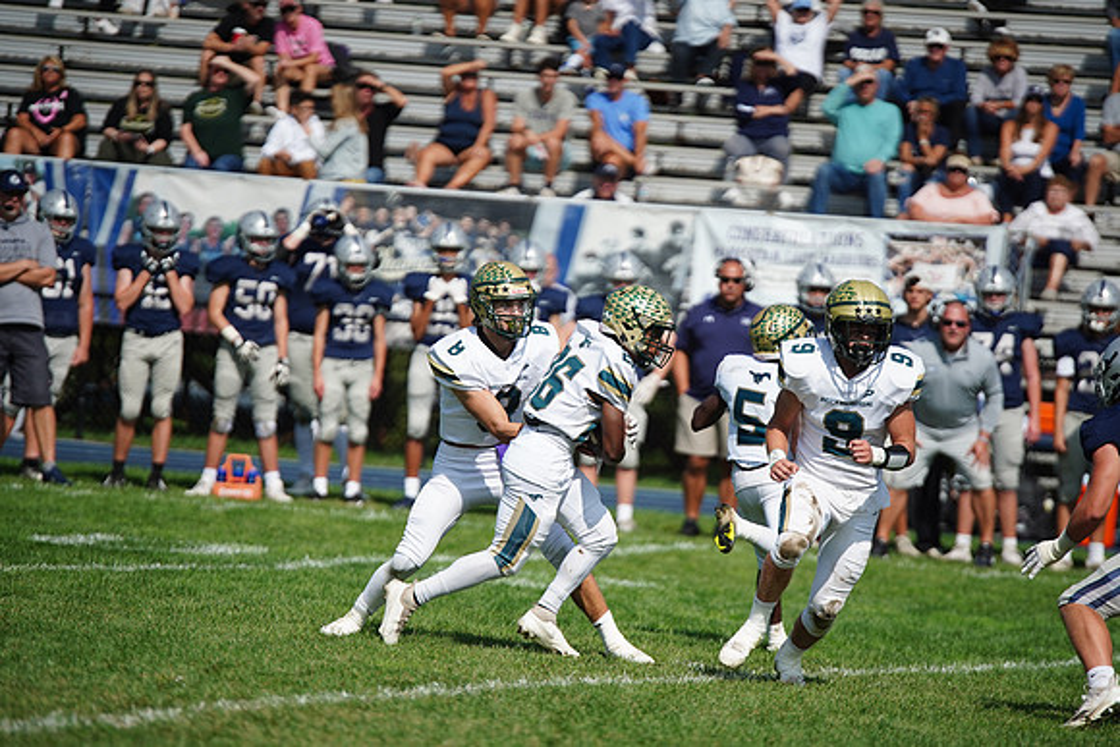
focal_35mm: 300
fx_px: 9335
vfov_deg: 4.6
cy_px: 374
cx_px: 560
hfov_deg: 6.9
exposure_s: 1/8000
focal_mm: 300
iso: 400
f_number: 2.8
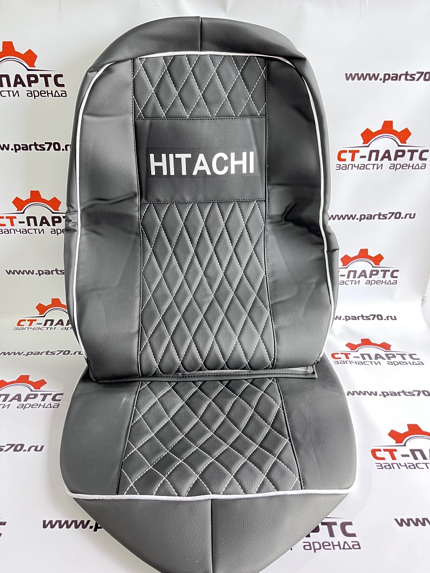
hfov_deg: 53.1
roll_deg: +0.9
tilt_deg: -27.8
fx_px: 431
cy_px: 286
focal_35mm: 26
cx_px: 215
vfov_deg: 67.3
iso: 200
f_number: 1.6
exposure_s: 1/50
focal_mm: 5.1
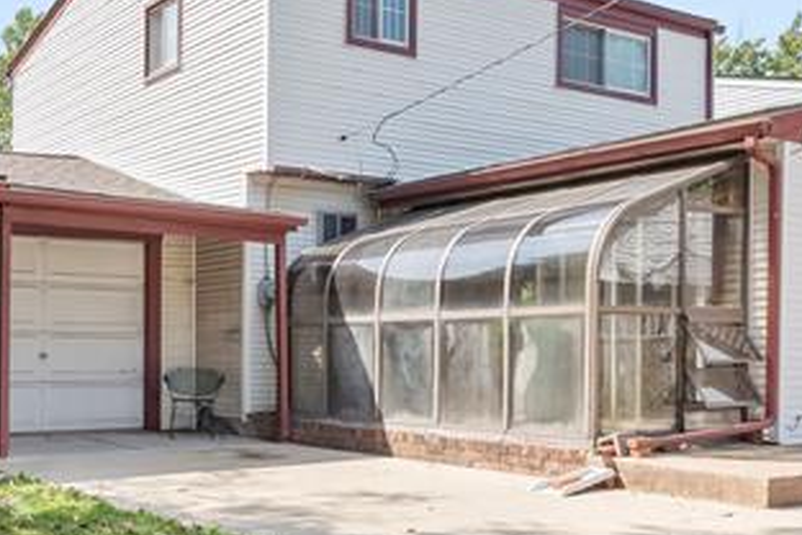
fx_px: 1091
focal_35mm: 49
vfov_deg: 27.4
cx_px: 260
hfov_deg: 39.8
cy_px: 360
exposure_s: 1/250
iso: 500
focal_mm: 14.9
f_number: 8
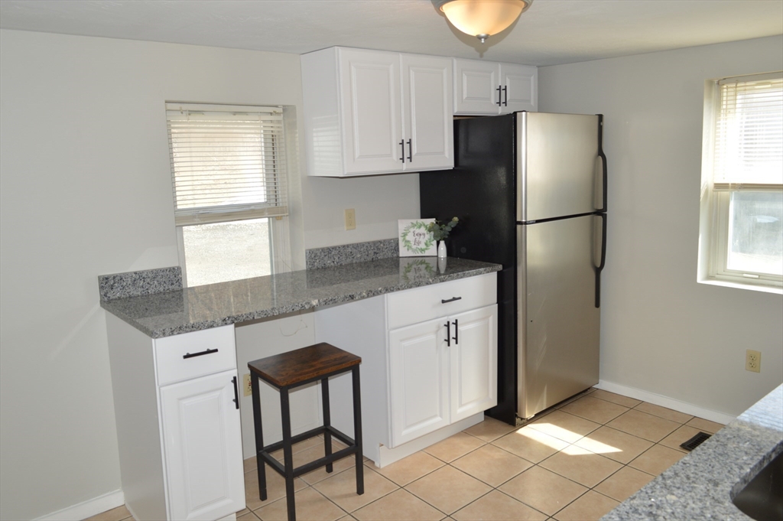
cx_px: 392
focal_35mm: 27
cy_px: 260
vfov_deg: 47.9
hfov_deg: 67.4
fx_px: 587
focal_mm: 18
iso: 220
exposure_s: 1/60
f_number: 8
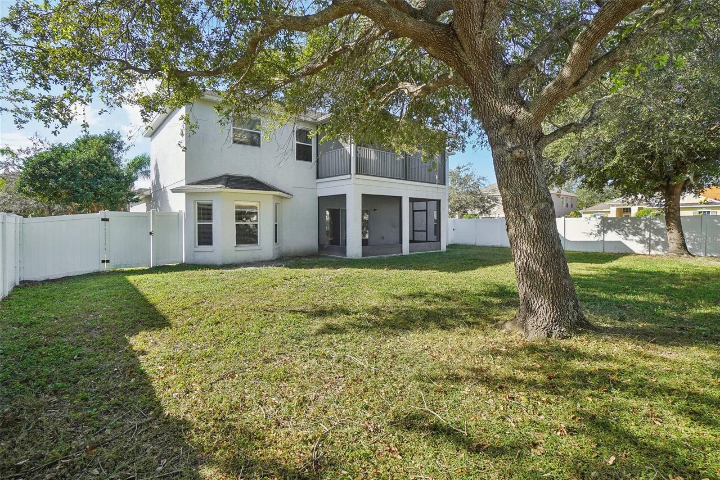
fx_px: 330
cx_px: 360
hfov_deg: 95.0
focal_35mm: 16
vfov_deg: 72.0
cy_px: 240
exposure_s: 1/320
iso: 400
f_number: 8
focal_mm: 11
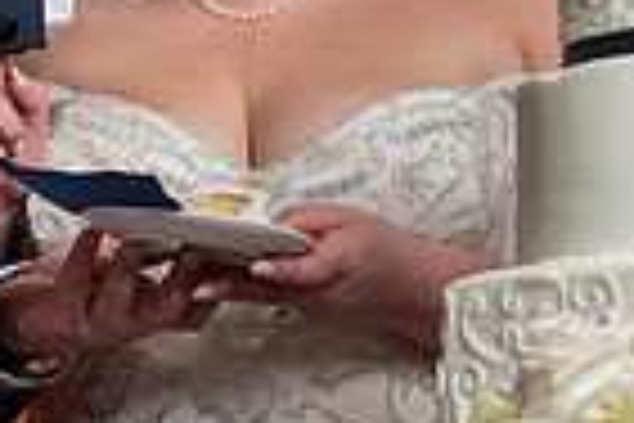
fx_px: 2747
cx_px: 99
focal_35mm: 156
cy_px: 236
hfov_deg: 13.1
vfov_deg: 8.8
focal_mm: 38
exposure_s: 1/200
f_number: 4
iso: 1250
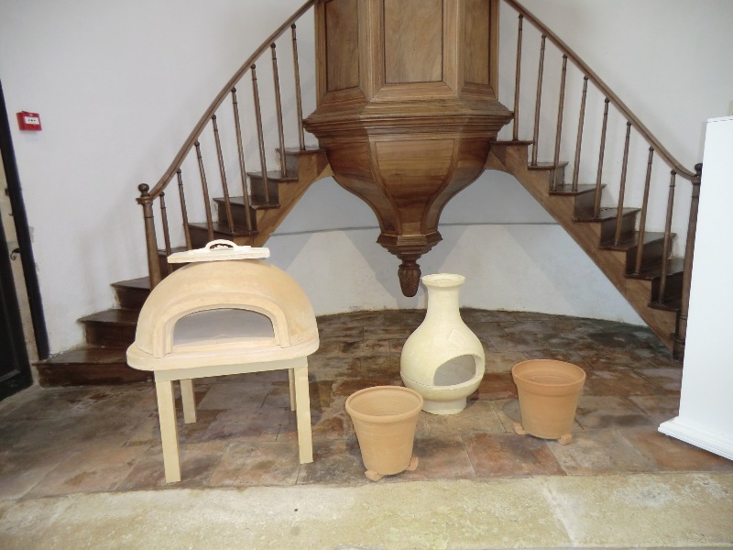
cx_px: 366
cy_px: 275
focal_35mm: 24
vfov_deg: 56.8
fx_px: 508
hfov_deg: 71.6
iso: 160
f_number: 3.2
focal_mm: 4.3
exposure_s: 1/60
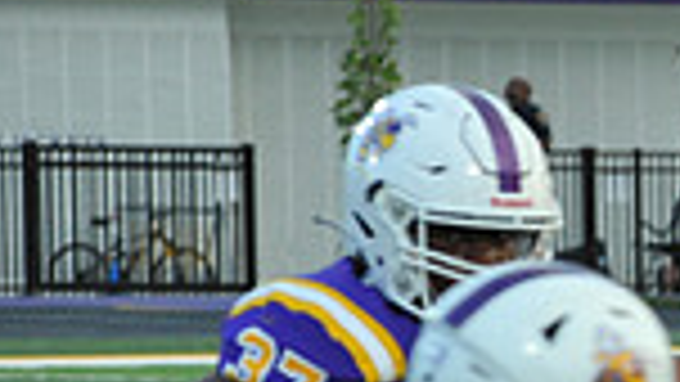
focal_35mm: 682
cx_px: 1292
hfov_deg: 3.1
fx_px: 12299
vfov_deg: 1.8
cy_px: 764
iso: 1600
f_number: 8
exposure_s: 1/400
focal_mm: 170
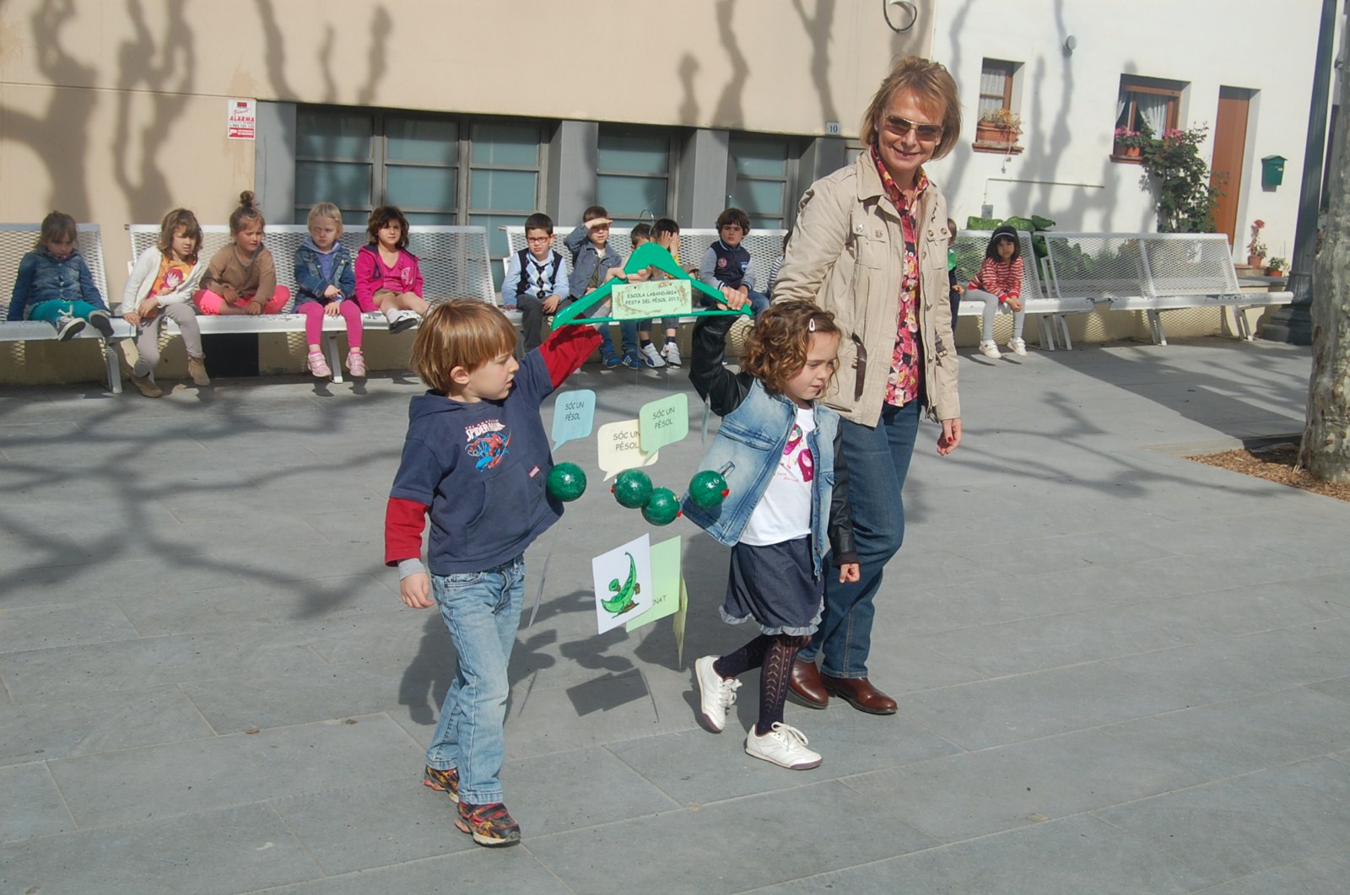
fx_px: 1685
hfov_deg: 43.7
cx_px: 675
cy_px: 448
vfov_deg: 29.8
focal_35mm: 45
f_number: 10
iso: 200
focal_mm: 30
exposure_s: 1/400
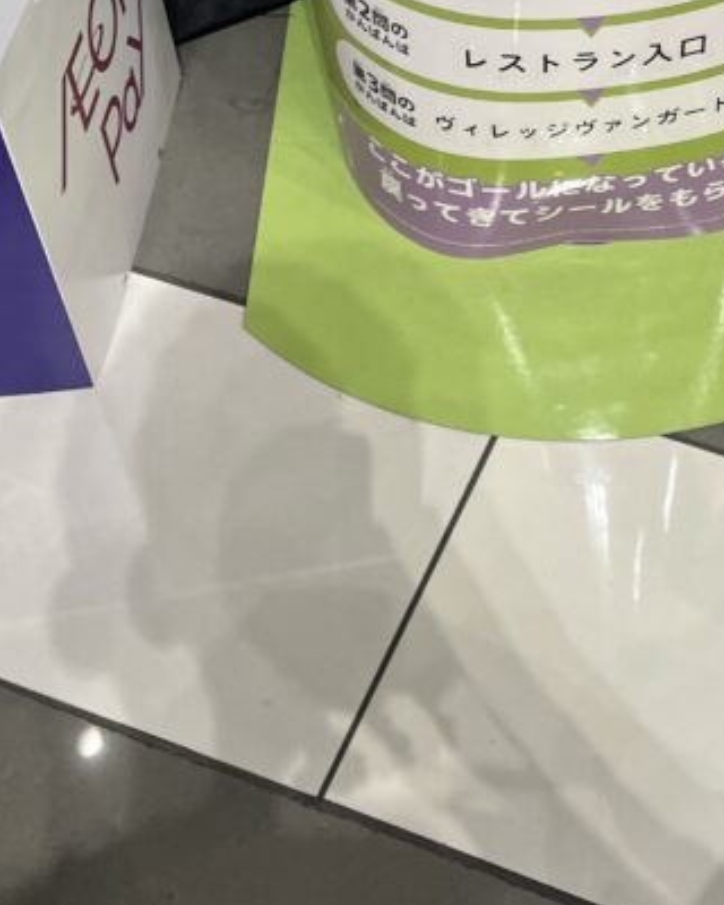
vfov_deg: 27.9
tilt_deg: -47.2
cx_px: 649
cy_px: 70
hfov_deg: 22.9
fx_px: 1741
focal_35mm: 65
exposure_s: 1/120
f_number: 1.6
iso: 100
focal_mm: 5.1
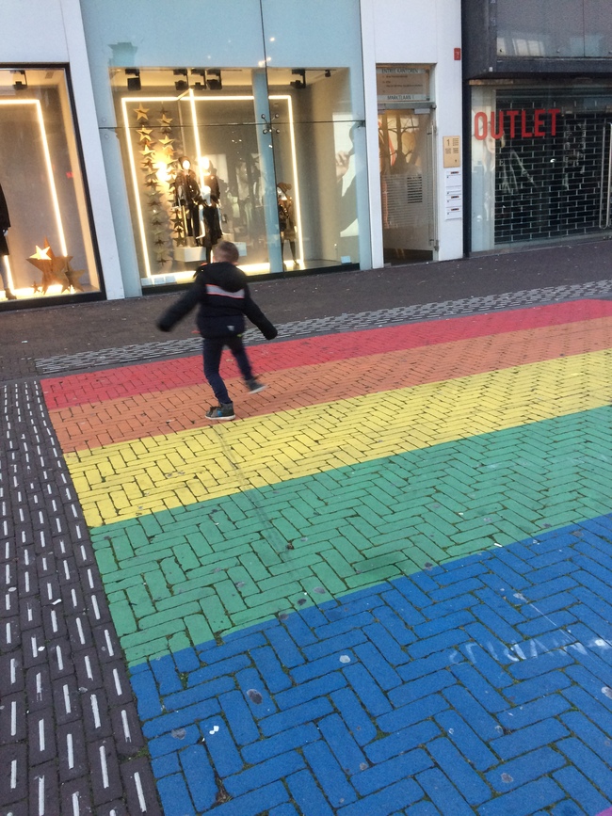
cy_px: 408
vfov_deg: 61.7
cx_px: 306
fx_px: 684
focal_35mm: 29
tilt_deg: -16.9
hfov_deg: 48.2
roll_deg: +3.9
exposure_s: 1/33
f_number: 2.2
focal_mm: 4.15
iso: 64
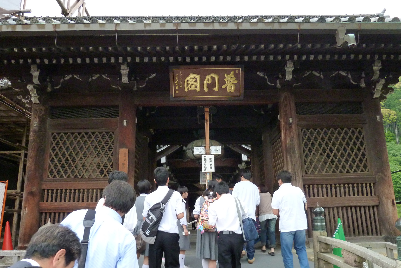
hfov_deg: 67.4
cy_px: 151
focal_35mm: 27
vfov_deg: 47.8
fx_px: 301
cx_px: 200
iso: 400
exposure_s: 1/250
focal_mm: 4.1
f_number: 3.3
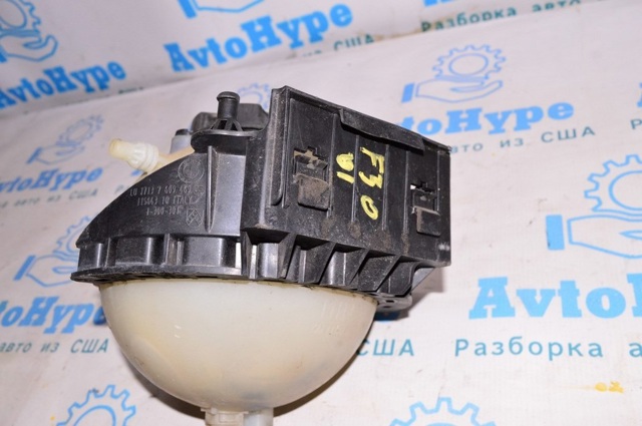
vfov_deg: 38.3
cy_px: 213
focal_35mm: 34
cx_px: 321
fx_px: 614
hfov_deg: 55.2
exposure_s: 1/200
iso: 1600
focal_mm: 23
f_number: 8
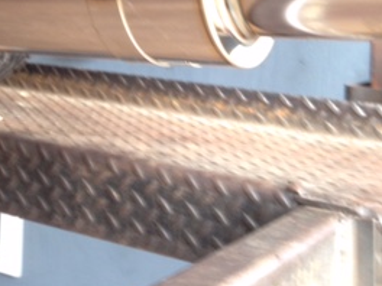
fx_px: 938
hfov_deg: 22.0
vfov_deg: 16.7
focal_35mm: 85
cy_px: -46
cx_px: -17
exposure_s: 1/20
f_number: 2.4
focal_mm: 4.28
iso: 50
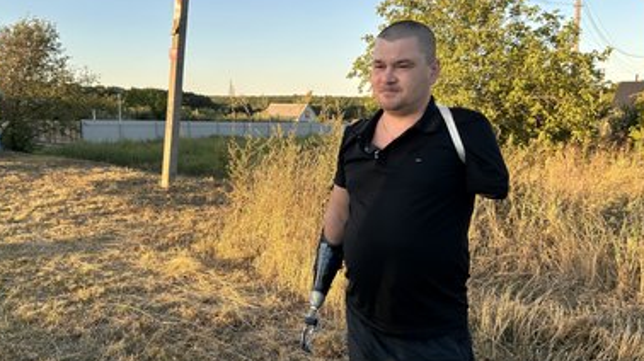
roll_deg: +0.2
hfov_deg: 64.3
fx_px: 512
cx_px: 319
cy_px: 175
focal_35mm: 30
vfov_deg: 38.9
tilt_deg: -8.4
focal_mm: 5.7
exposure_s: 1/674
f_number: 1.5
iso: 50
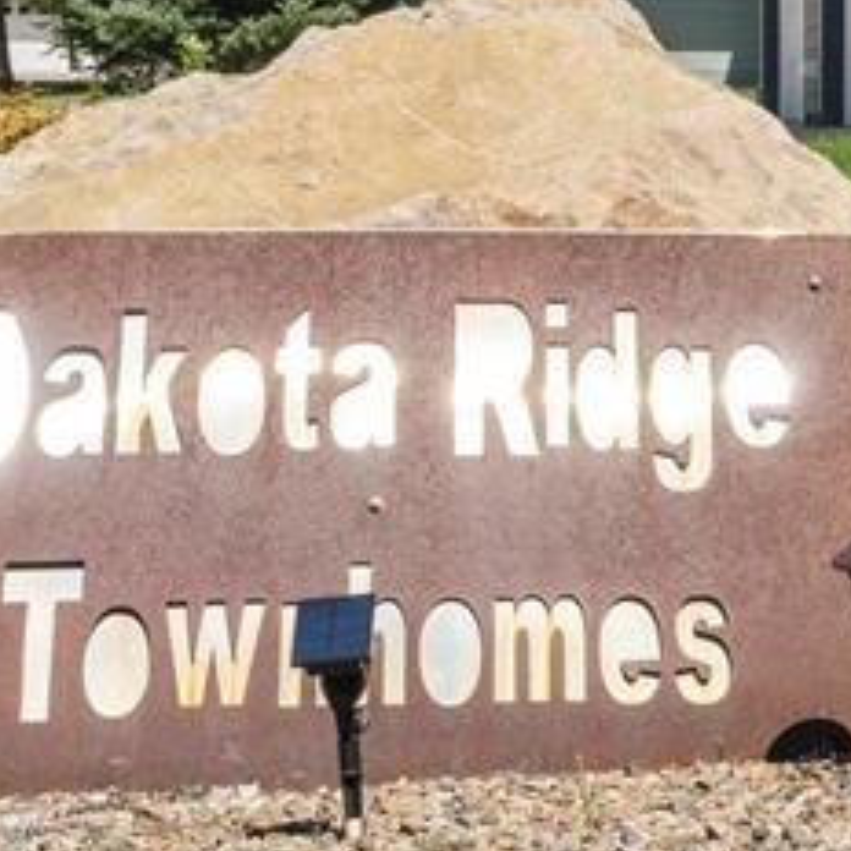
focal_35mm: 124
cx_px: 924
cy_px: -48
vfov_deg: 13.8
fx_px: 3449
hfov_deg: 13.8
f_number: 8
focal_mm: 33
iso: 400
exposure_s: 1/2000
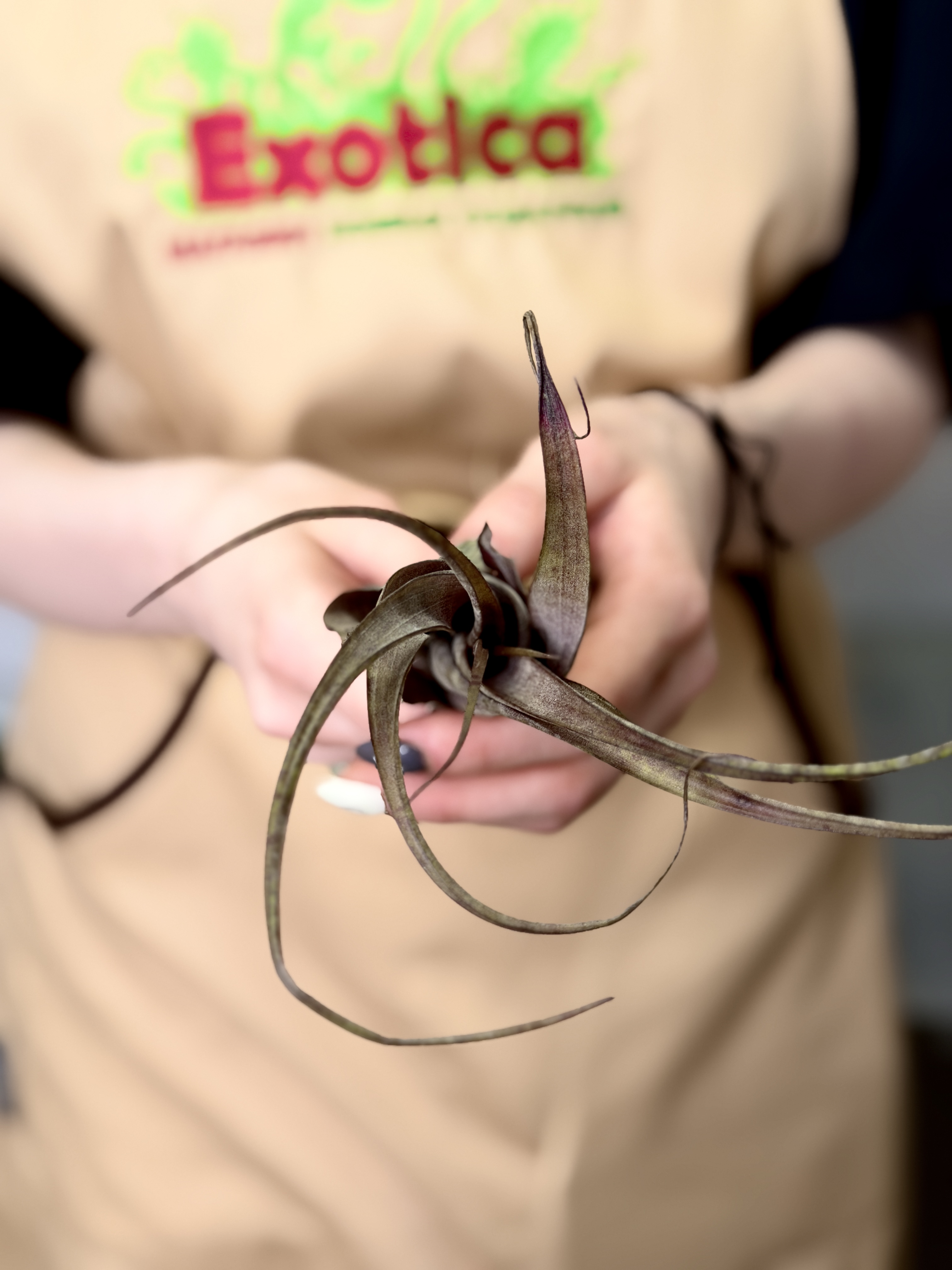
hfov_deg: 30.3
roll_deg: +1.9
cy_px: 635
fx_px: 1760
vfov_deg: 39.7
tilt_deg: -19.3
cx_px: 476
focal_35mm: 48
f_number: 1.78
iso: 50
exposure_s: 1/132
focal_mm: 6.76
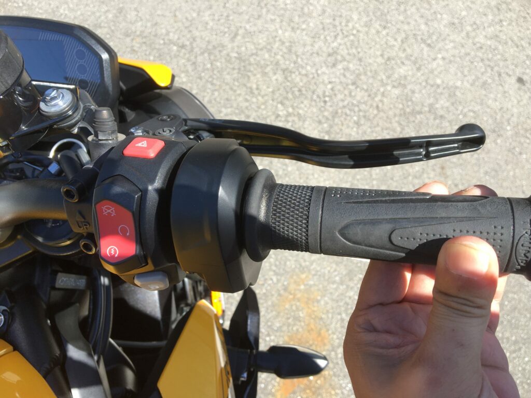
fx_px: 445
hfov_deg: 61.7
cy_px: 199
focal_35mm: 29
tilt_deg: -52.4
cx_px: 266
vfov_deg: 48.2
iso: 25
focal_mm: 4.15
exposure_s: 1/519
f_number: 2.2
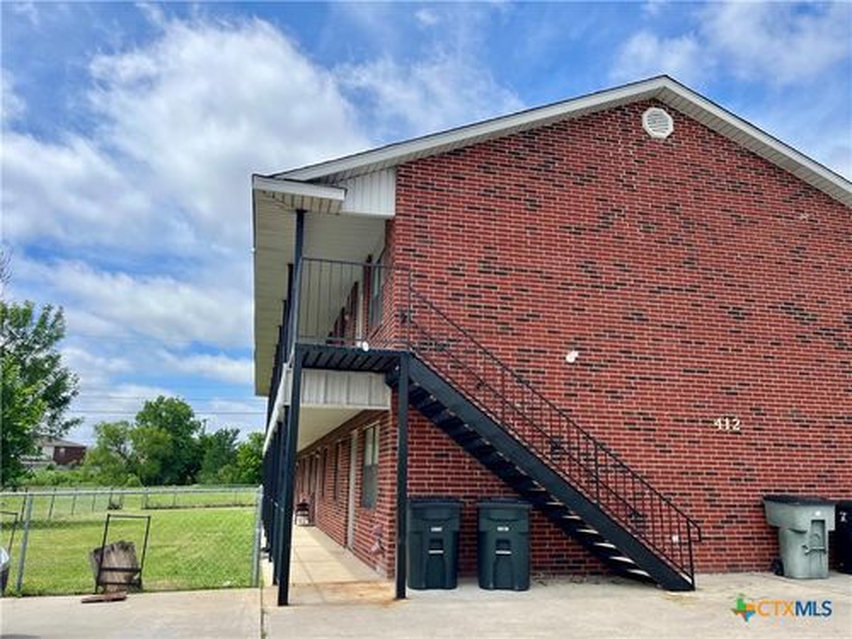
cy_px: 320
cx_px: 426
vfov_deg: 53.1
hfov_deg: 67.3
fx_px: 640
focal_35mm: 26
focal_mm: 5.1
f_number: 1.6
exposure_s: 1/5076
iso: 50
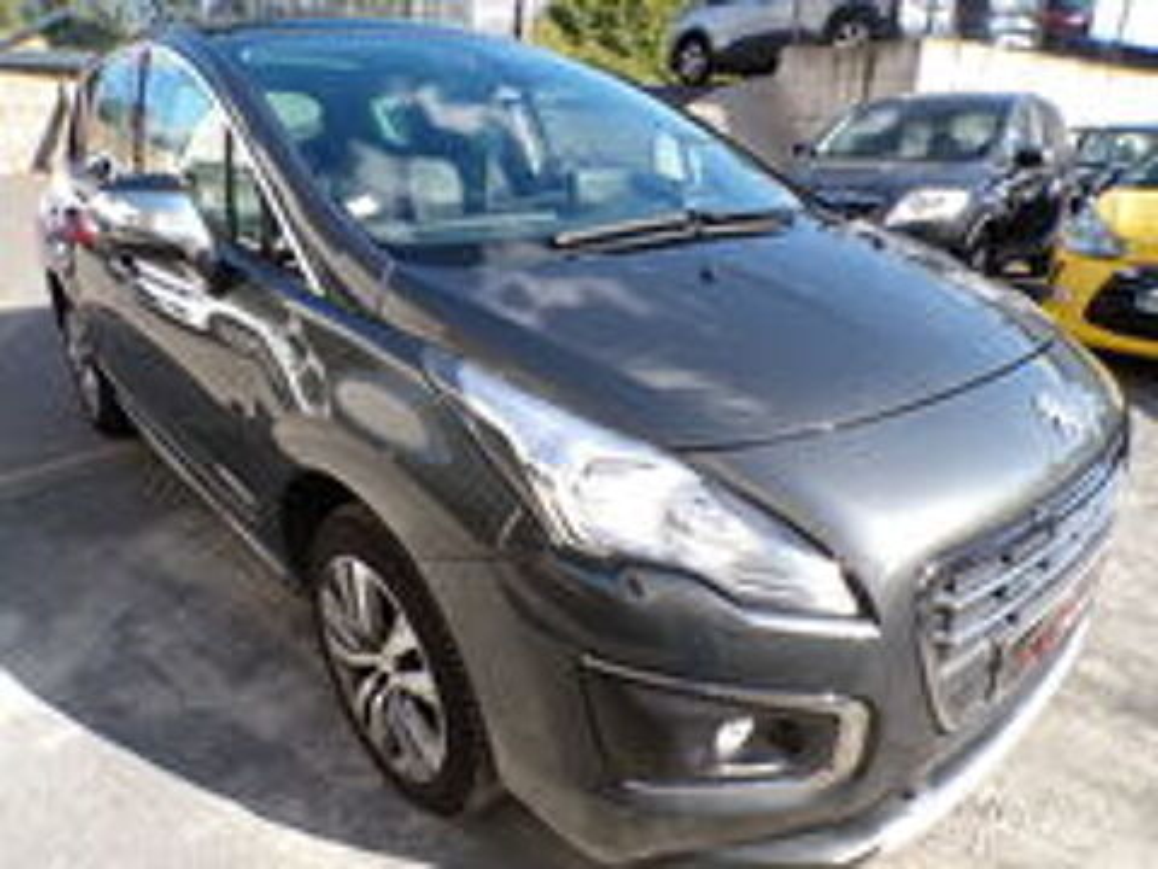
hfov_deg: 71.6
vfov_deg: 56.8
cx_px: 579
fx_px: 803
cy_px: 434
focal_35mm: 24
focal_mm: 4.3
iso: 100
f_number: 4.4
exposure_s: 1/220
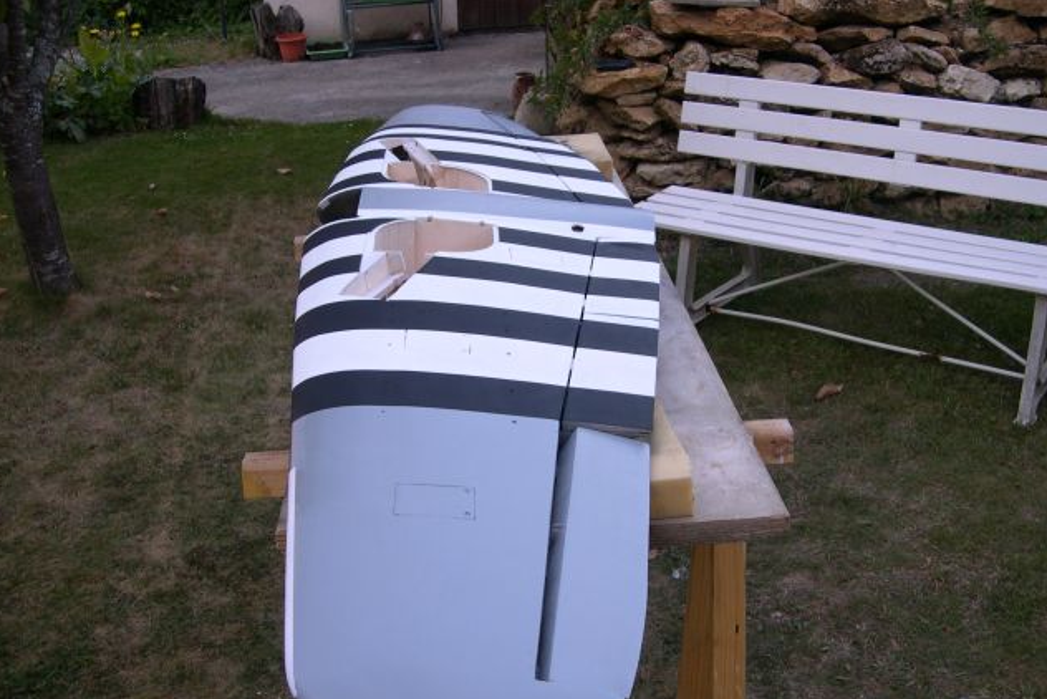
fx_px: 1164
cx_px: 519
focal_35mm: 40
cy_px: 368
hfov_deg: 48.4
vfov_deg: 33.4
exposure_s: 1/128
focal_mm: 8
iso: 100
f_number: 2.8
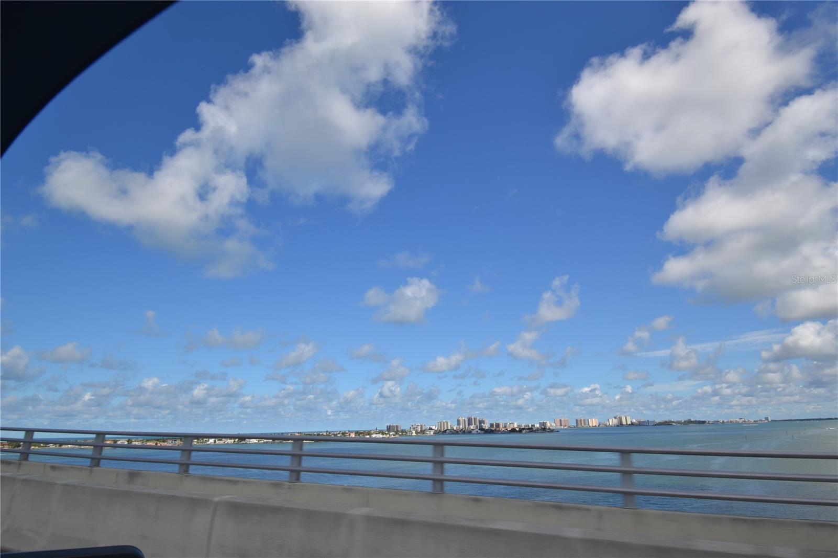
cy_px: 279
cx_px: 419
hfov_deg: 81.2
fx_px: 489
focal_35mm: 21
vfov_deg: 59.5
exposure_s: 1/250
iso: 100
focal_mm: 14
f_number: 8
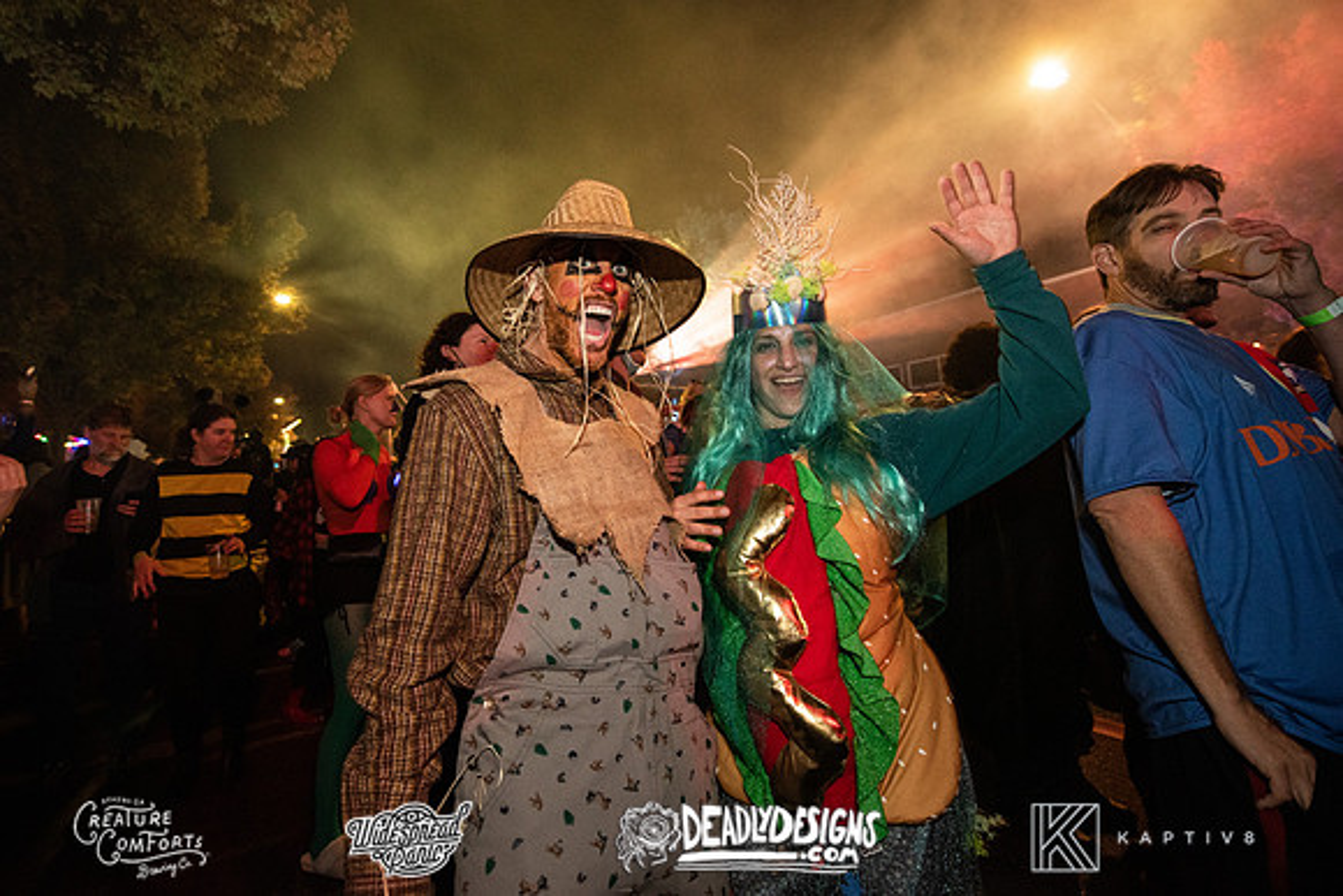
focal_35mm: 16
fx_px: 588
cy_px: 392
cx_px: 588
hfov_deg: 97.1
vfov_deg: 74.3
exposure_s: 1/60
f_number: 3.5
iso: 2000
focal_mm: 14
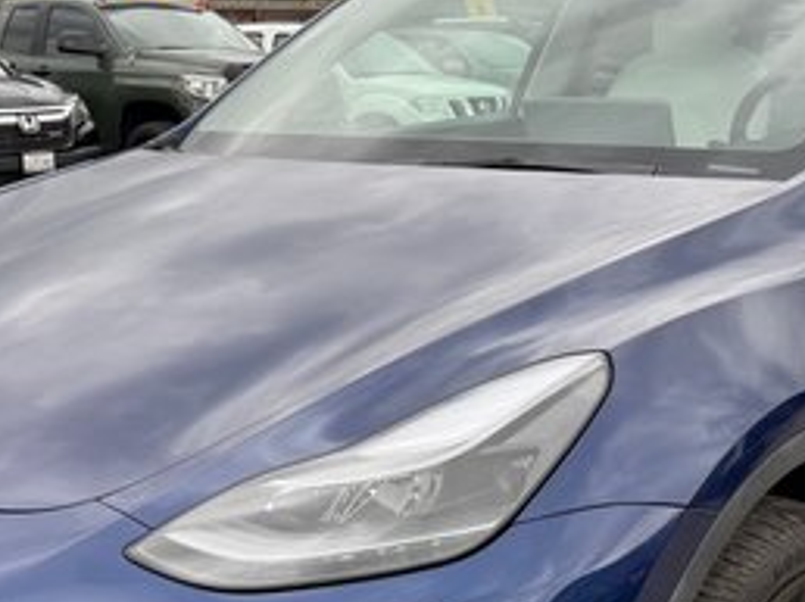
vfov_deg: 21.8
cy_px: 415
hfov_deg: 28.9
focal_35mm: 67
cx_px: 468
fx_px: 1557
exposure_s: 1/584
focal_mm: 6.76
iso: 80
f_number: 1.78
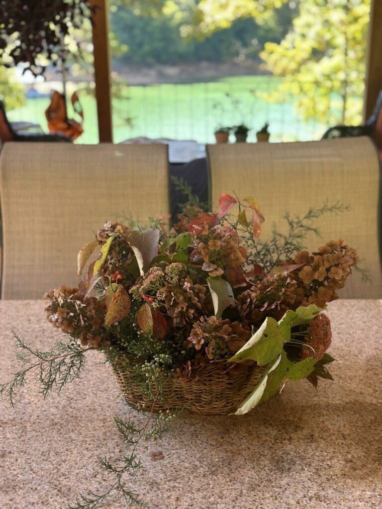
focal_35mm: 48
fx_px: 706
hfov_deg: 30.3
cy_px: 254
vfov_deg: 39.7
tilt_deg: -18.0
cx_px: 191
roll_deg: +0.6
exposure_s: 1/125
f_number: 1.78
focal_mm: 6.86
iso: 80
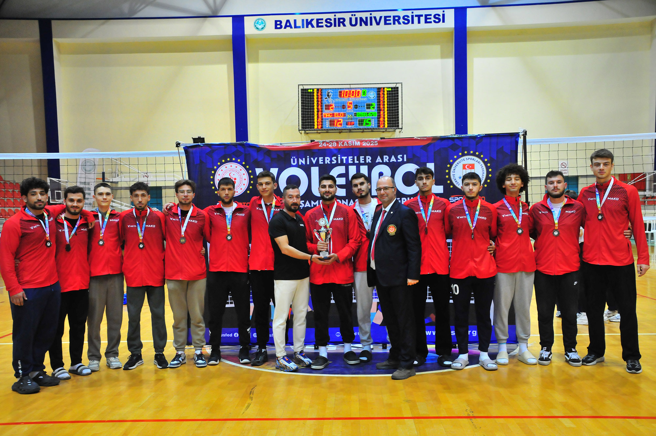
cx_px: 328
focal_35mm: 36
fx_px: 655
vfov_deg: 36.8
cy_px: 218
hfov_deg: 53.2
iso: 1400
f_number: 3.8
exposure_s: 1/30
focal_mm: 24
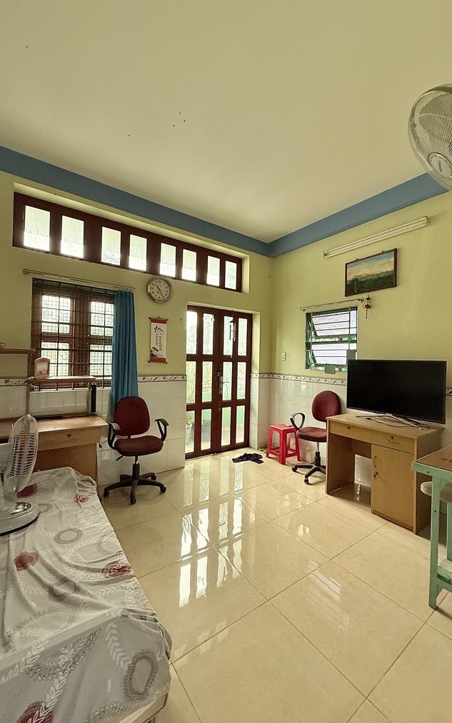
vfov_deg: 101.5
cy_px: 359
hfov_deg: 74.7
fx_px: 296
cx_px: 238
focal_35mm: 15
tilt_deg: +0.2
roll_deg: -1.5
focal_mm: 2.22
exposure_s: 1/88
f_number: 2.2
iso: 320
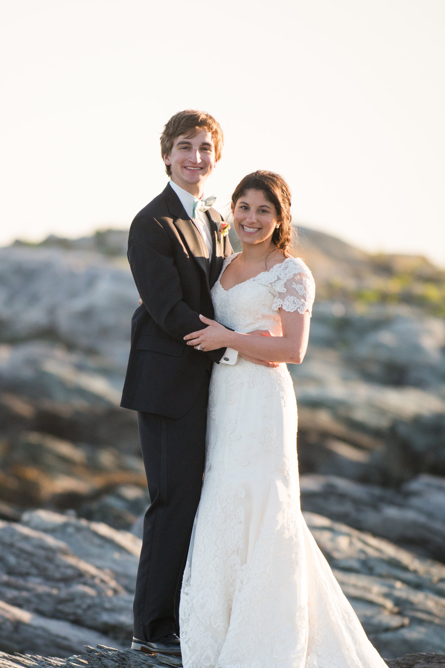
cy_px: 488
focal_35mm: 354
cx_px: 97
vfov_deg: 5.8
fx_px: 6562
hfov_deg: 3.9
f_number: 4
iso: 500
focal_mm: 200
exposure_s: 1/2500
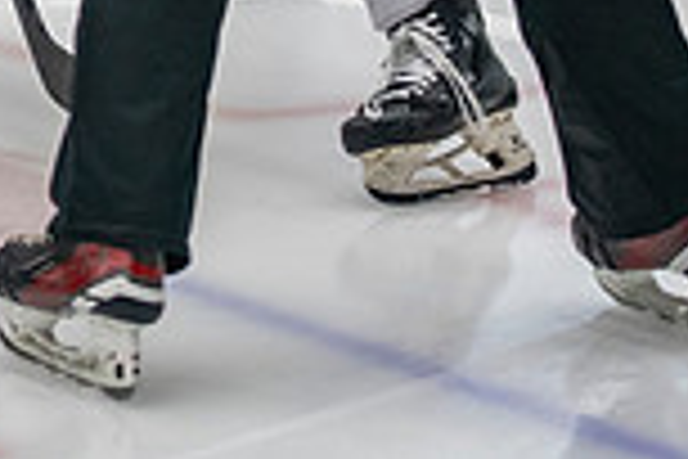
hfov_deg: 5.9
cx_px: -105
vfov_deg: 3.9
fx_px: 6631
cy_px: -390
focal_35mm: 347
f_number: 3.2
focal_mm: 90
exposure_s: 1/640
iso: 2000
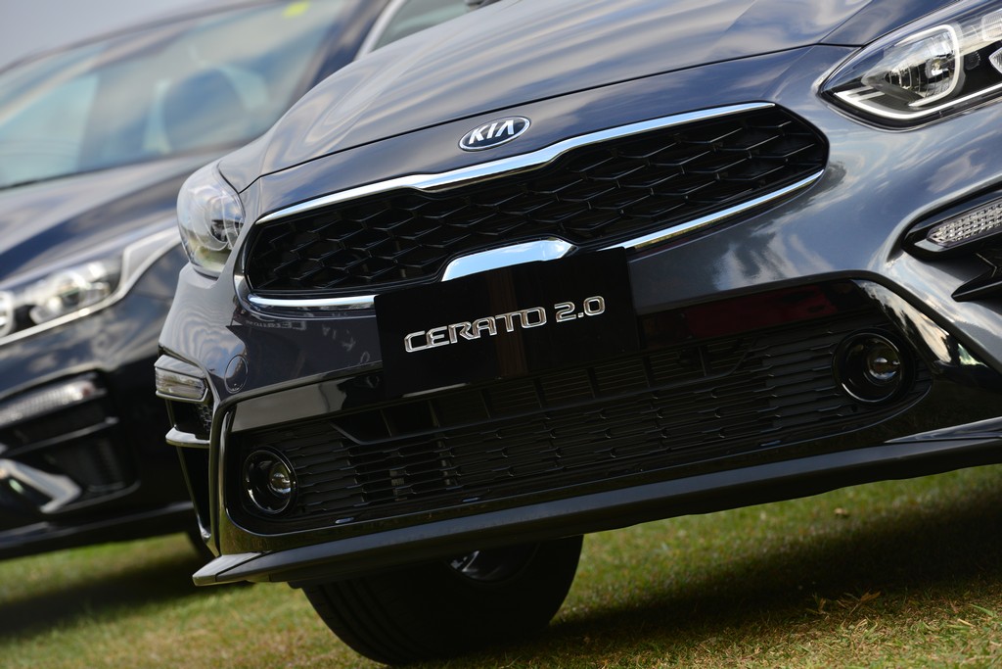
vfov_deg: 8.1
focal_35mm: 170
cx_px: 501
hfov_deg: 12.1
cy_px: 334
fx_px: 4732
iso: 250
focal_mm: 170
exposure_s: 1/250
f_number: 6.3
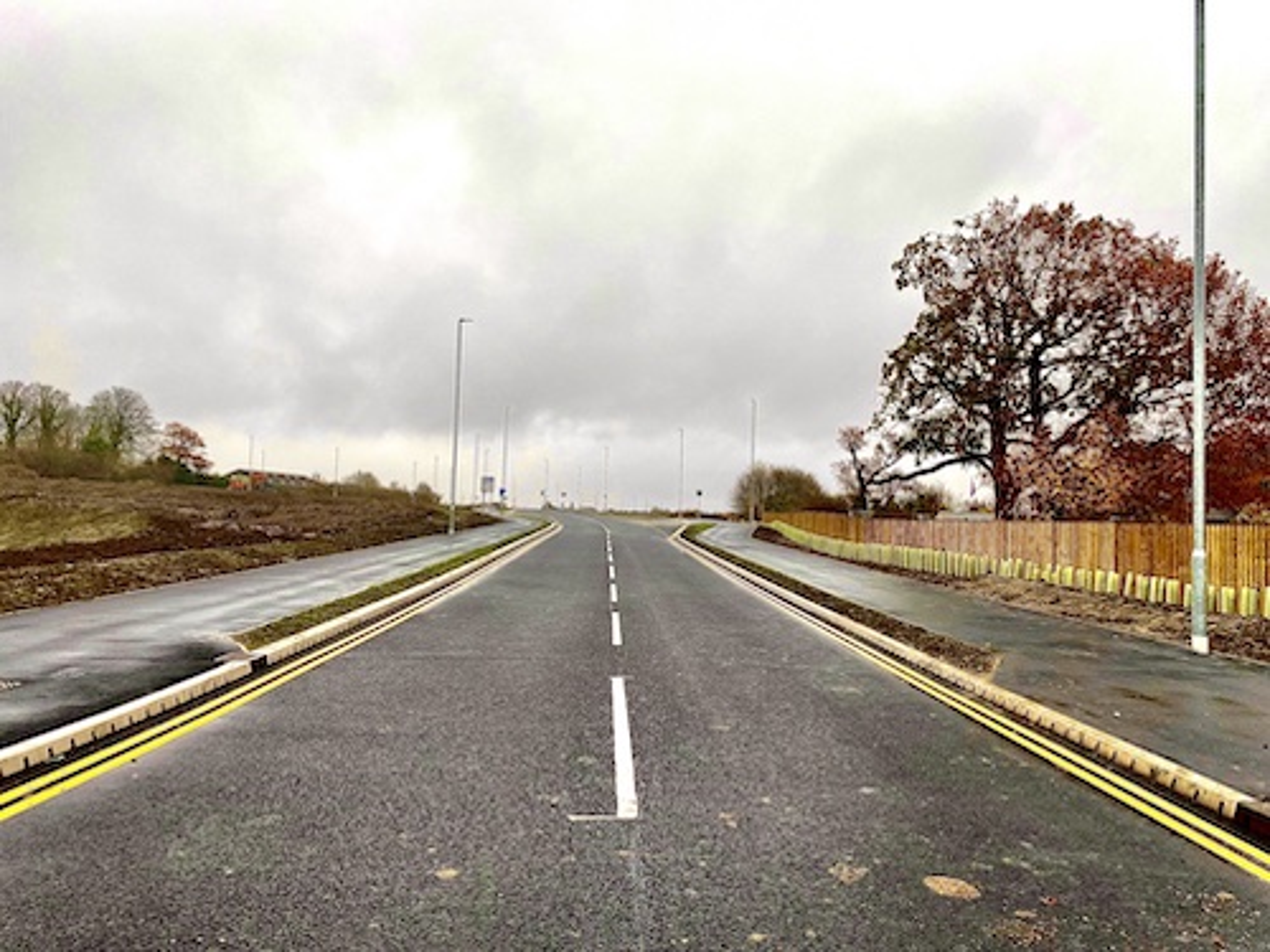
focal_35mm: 26
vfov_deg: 53.1
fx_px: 954
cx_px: 635
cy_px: 476
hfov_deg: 67.3
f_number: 1.8
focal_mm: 4.25
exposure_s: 1/418
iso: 32
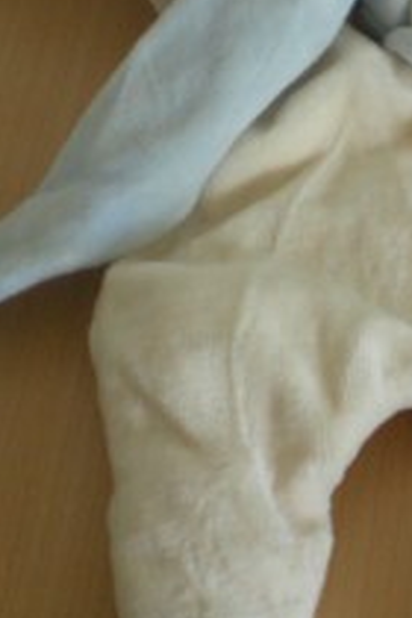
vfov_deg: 20.8
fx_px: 1682
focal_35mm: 98
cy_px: 271
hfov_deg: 13.7
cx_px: 430
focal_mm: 6.3
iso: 200
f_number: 3.1
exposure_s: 1/30.6
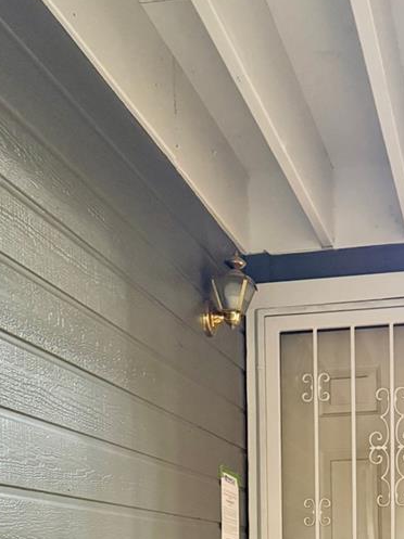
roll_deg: +0.2
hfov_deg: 25.0
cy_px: 587
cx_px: 289
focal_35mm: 58
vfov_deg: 30.0
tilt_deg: -0.8
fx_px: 904
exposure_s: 1/44
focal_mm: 6.76
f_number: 1.78
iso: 800
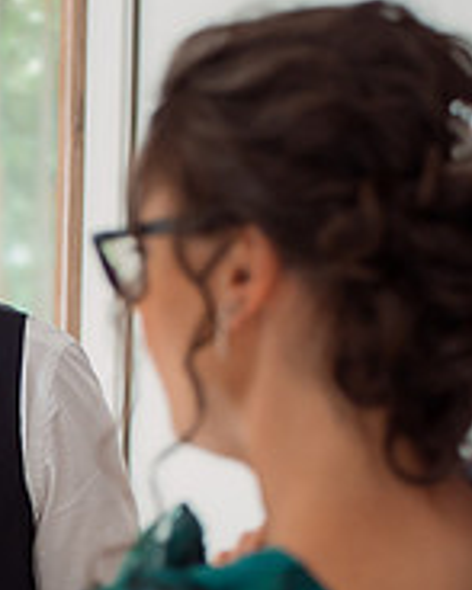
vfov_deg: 9.3
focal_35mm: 207
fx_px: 3618
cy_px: 478
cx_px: -103
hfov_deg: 7.4
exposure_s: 1/250
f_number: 4
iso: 1000
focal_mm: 70
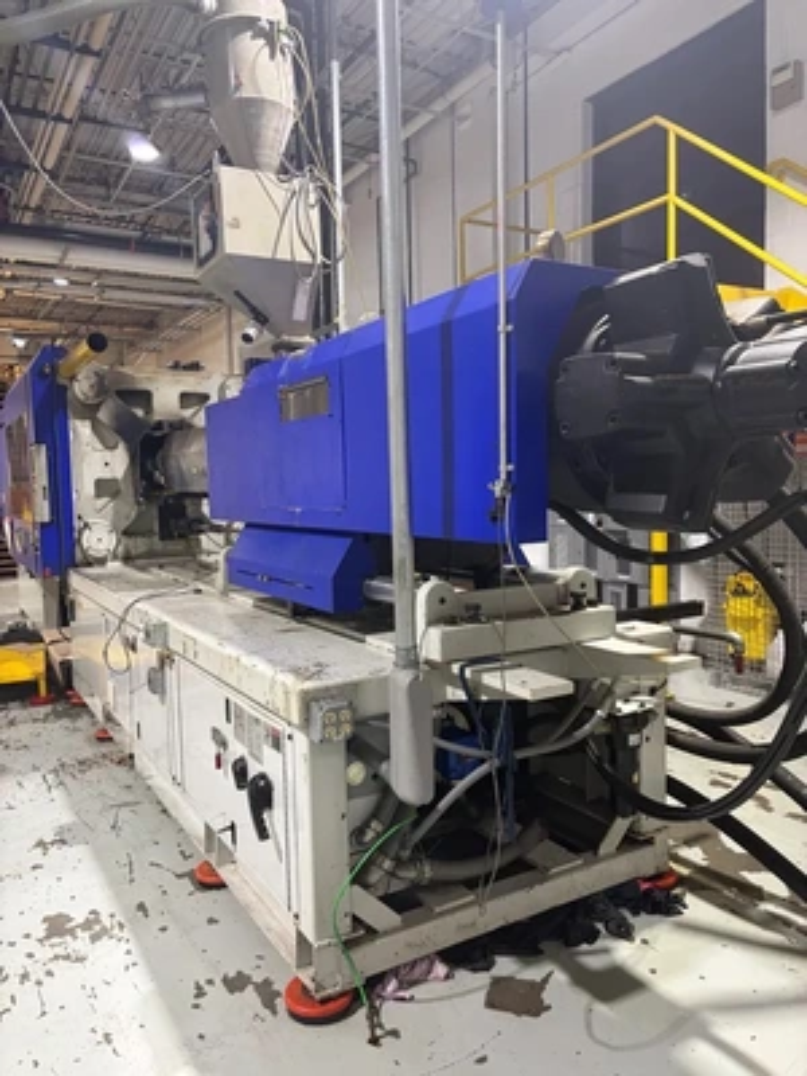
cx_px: 404
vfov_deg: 67.3
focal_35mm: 26
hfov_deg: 53.1
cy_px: 538
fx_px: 808
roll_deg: +1.1
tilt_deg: -3.4
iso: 125
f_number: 1.6
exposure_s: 1/60
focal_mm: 5.96
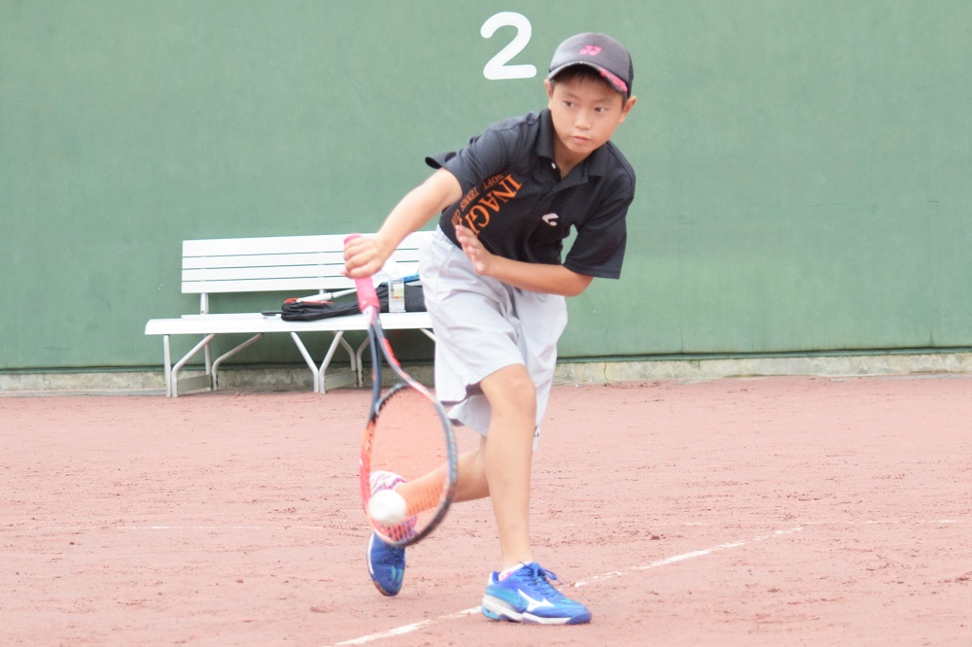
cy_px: 324
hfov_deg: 20.0
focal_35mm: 102
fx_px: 2753
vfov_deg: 13.4
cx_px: 486
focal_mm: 68
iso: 1250
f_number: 4.5
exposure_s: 1/1250
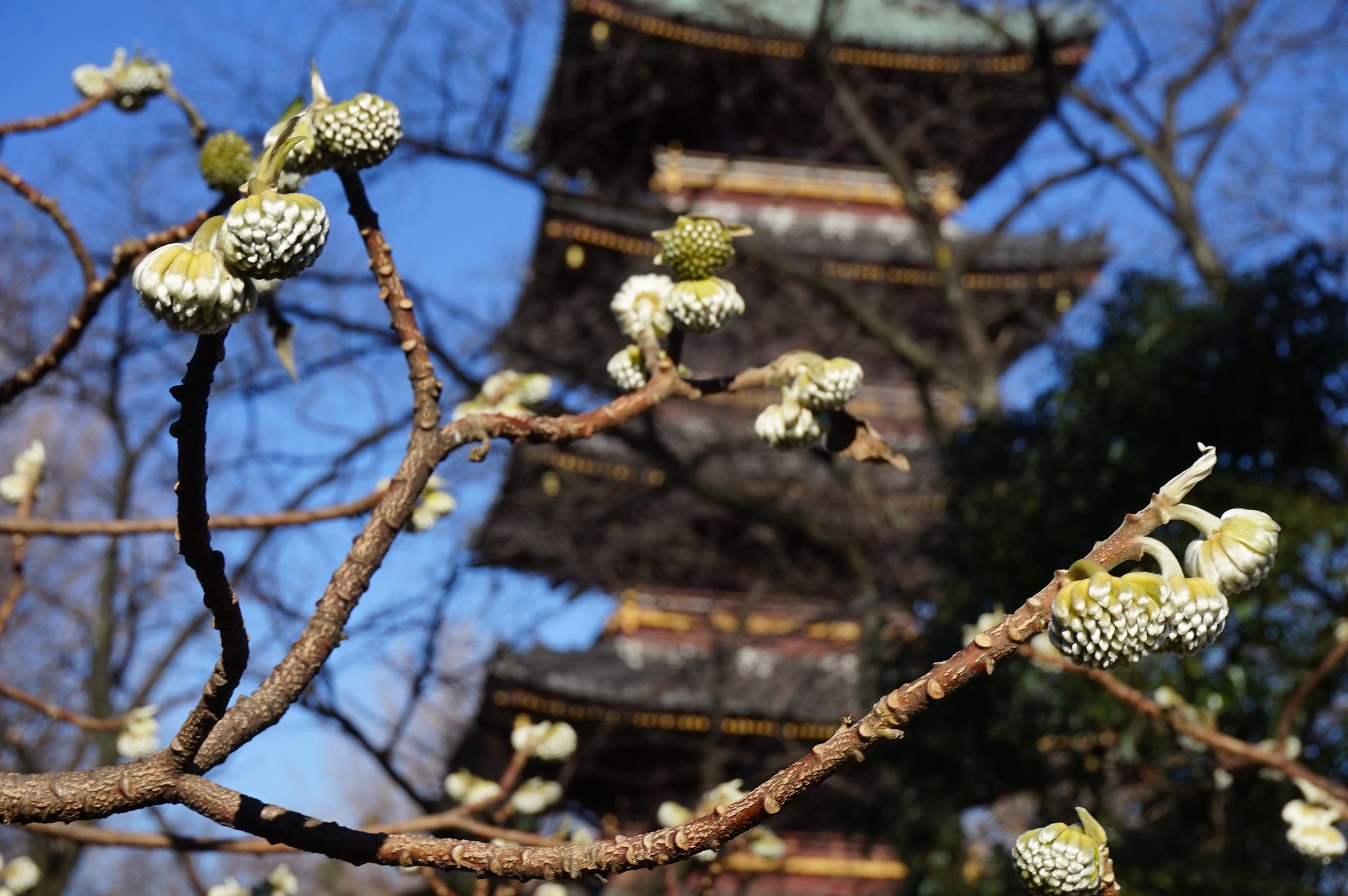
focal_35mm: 73
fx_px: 2731
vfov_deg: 18.6
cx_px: 674
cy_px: 448
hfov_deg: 27.7
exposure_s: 1/160
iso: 100
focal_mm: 49
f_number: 11
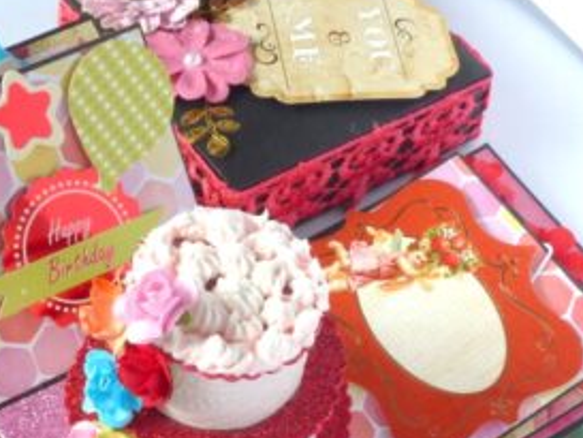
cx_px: 252
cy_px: 453
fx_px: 1668
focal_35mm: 99
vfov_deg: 14.7
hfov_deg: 19.8
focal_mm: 8.1
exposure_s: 1/60
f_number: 7.1
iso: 200
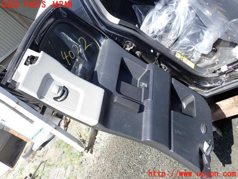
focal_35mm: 30
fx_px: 206
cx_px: 119
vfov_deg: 46.8
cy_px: 90
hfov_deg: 60.0
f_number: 3.2
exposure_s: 1/320
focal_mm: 5.4
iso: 100
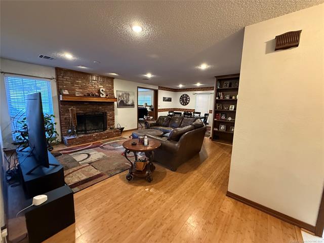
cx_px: 162
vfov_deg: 85.7
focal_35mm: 14
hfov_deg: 102.1
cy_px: 122
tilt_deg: -8.2
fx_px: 131
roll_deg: -0.9
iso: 800
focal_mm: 2.22
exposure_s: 1/60
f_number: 2.2
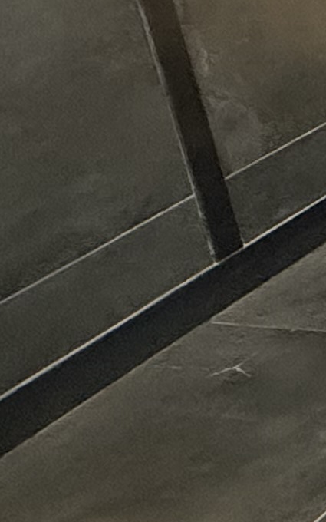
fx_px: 1251
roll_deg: +0.5
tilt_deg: -16.2
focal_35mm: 88
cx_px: 1289
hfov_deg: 8.3
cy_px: -130
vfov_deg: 21.6
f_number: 2.2
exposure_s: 1/60
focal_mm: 2.22
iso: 640
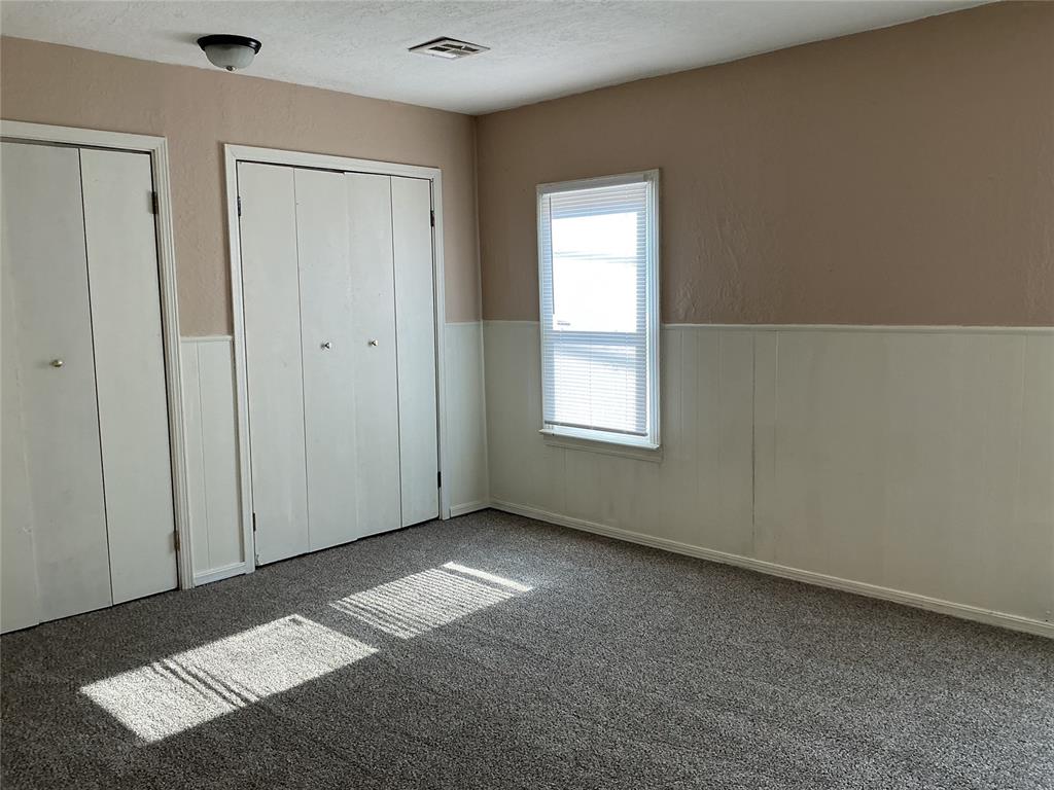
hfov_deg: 61.7
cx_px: 527
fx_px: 883
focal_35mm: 29
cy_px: 395
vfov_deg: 48.2
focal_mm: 3
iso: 40
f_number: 1.8
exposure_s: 1/120
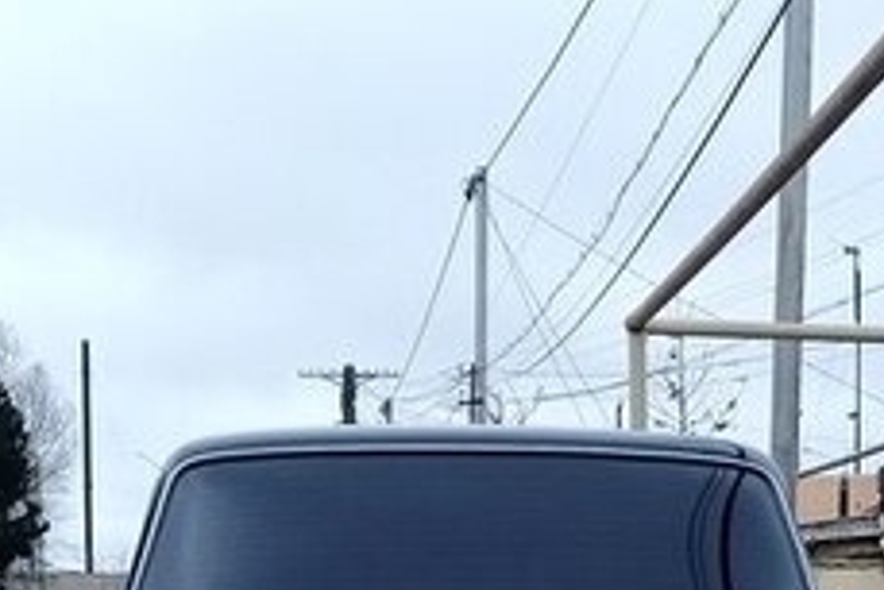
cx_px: 490
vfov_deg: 14.1
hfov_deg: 21.9
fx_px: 2285
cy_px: 796
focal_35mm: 93
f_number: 2.2
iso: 64
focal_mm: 3.3
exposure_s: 1/328
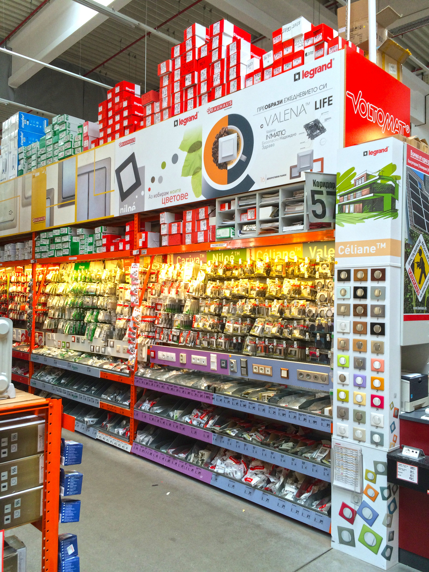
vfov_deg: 61.7
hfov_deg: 48.2
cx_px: 214
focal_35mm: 29
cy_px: 286
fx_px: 479
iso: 40
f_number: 2.2
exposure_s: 1/50
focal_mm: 4.15
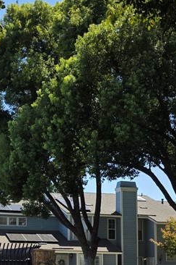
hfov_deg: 19.6
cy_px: 222
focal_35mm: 67
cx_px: -5
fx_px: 491
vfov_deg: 29.2
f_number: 1.7
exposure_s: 1/3727
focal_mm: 6.3
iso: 80
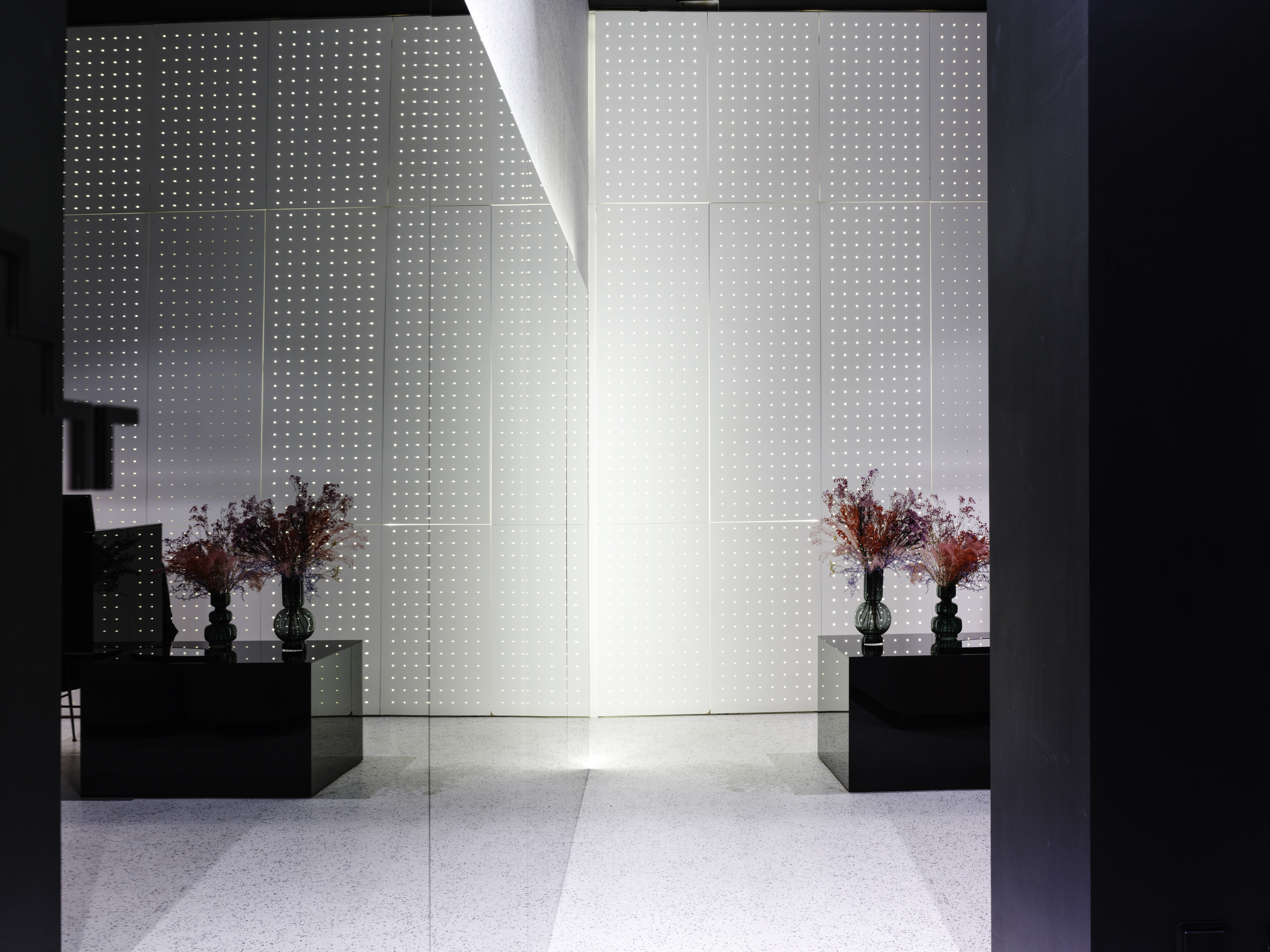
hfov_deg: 52.6
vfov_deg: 40.7
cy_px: 476
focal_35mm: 35
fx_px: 1284
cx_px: 635
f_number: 11
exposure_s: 3
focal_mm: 45
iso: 200
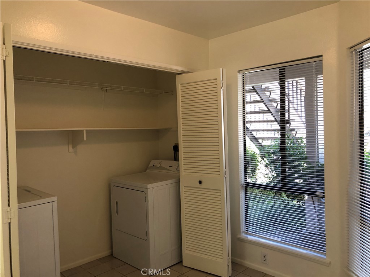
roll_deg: +2.4
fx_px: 299
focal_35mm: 28
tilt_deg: -1.5
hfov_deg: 63.4
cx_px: 185
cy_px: 138
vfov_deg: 49.7
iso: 40
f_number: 1.8
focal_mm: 3.99
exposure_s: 1/30
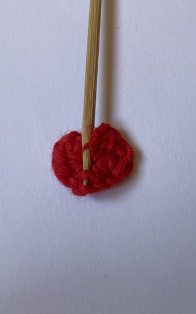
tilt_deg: -79.2
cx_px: 79
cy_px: 158
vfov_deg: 52.8
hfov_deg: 34.3
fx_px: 316
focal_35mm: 37
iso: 40
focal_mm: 4.2
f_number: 1.6
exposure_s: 1/121
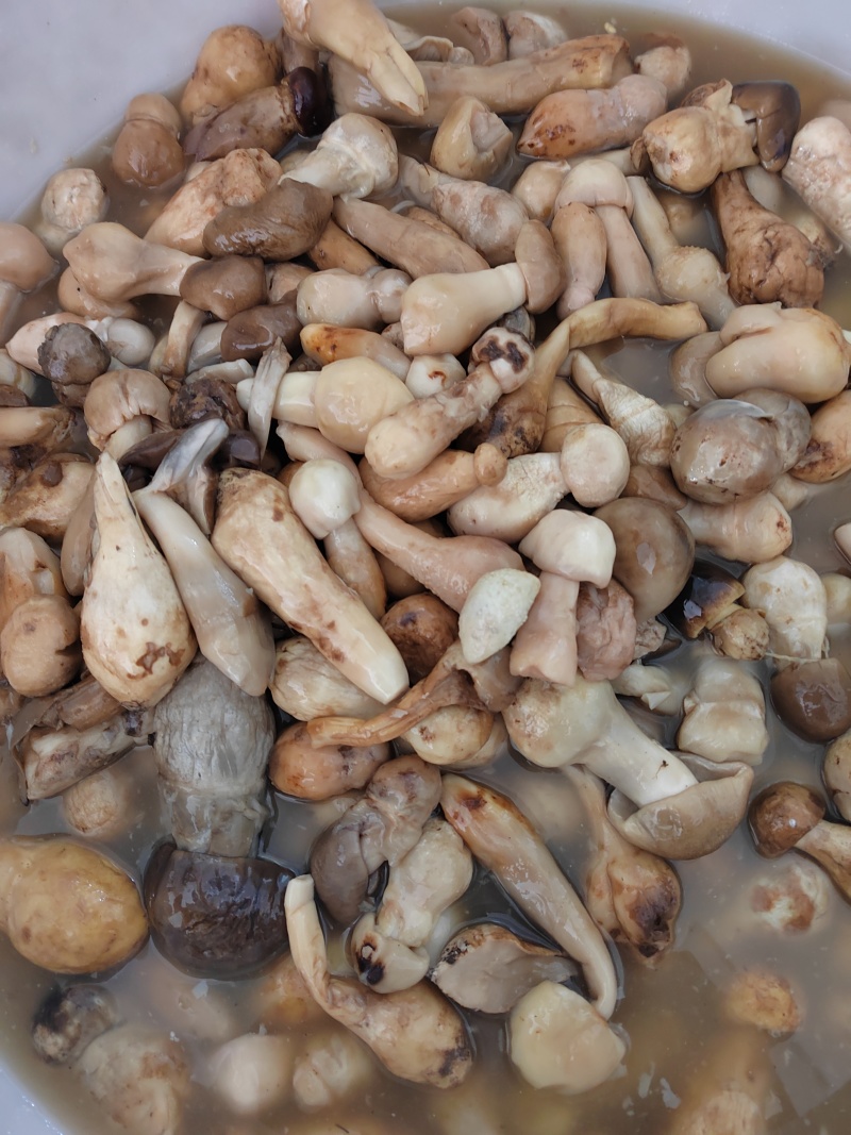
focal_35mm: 23
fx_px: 754
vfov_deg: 73.9
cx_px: 426
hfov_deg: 58.9
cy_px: 568
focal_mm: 5.52
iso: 2488
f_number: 1.9
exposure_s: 1/50
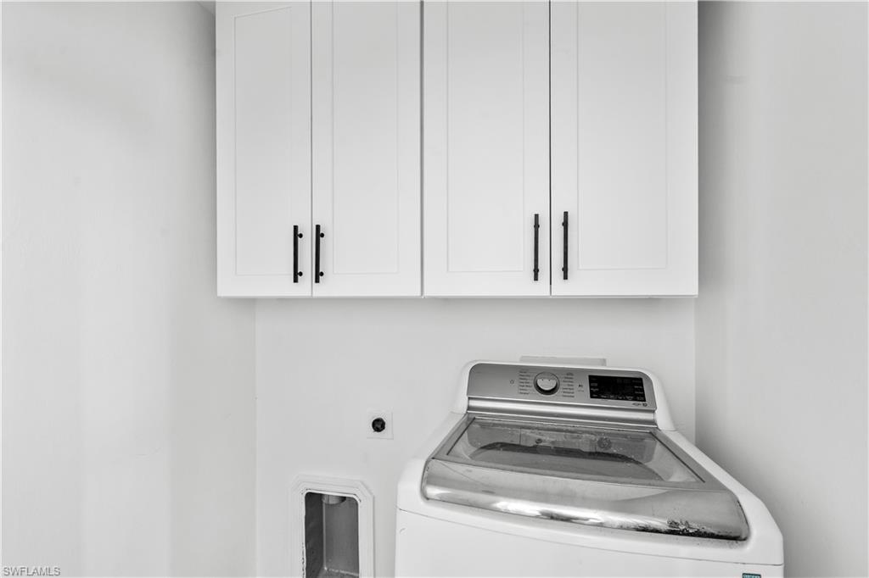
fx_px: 386
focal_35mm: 16
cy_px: 289
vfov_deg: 73.7
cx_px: 434
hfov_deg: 96.8
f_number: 8
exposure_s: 1/6
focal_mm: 16
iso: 400
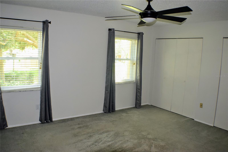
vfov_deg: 36.9
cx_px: 114
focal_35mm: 36
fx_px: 228
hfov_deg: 53.1
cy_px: 76
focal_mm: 24
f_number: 4.5
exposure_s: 1/80
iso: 800
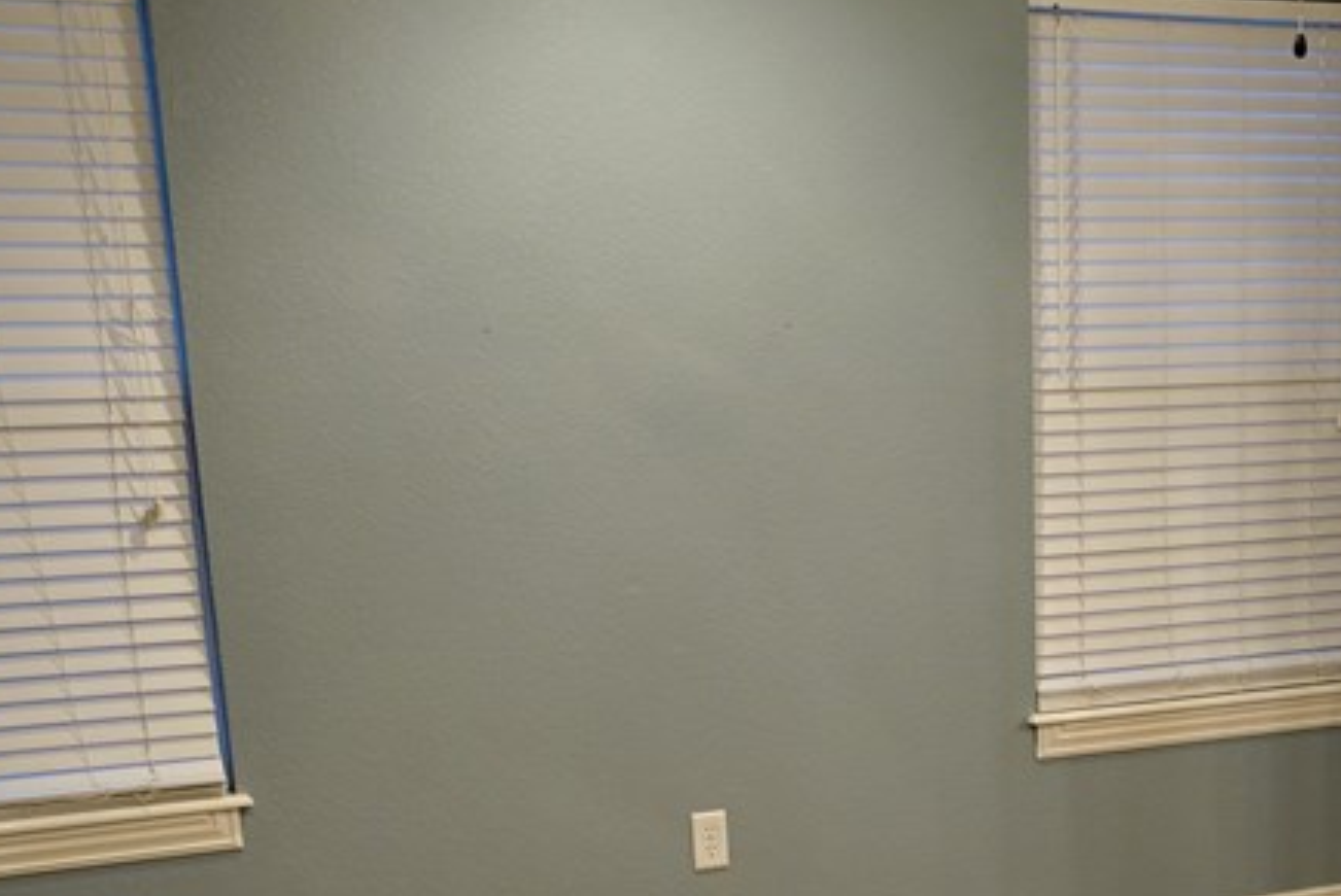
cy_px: 983
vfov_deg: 21.5
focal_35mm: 60
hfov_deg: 32.8
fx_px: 2236
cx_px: 992
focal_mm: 8.8
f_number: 1.8
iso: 160
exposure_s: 1/30
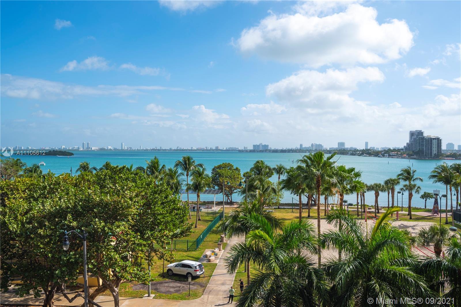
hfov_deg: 62.0
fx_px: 384
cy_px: 154
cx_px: 230
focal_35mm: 30
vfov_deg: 43.5
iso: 100
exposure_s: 1/500
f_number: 8
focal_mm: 30
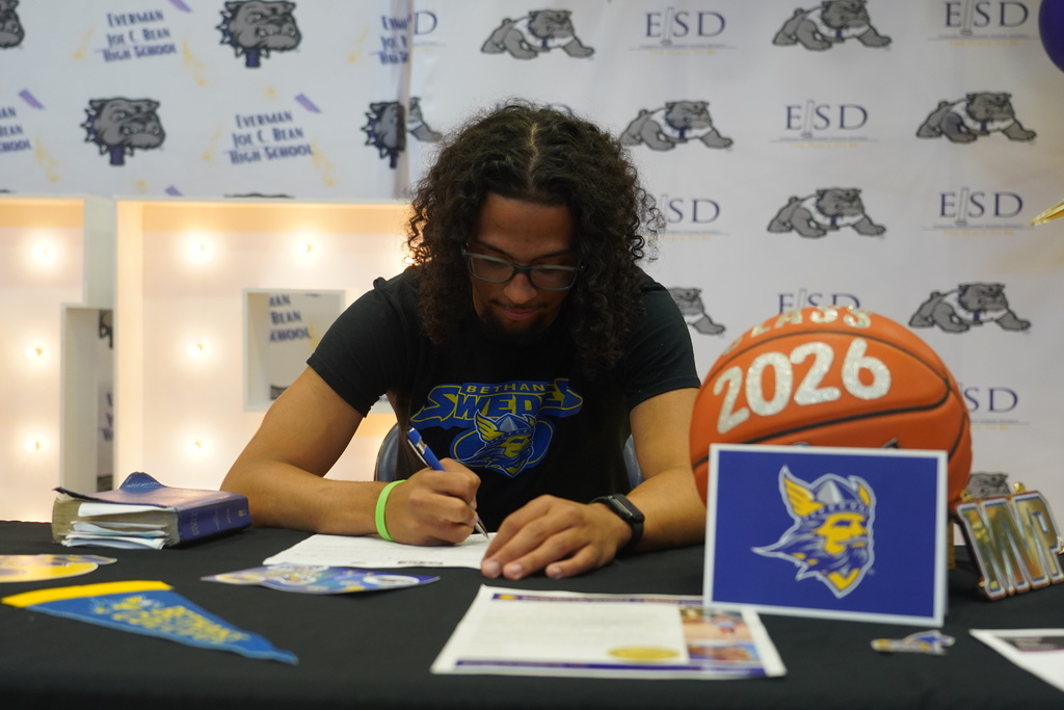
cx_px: 532
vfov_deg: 31.2
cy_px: 355
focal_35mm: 43
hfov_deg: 45.4
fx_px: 1271
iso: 2000
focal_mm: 43
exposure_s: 1/160
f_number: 4
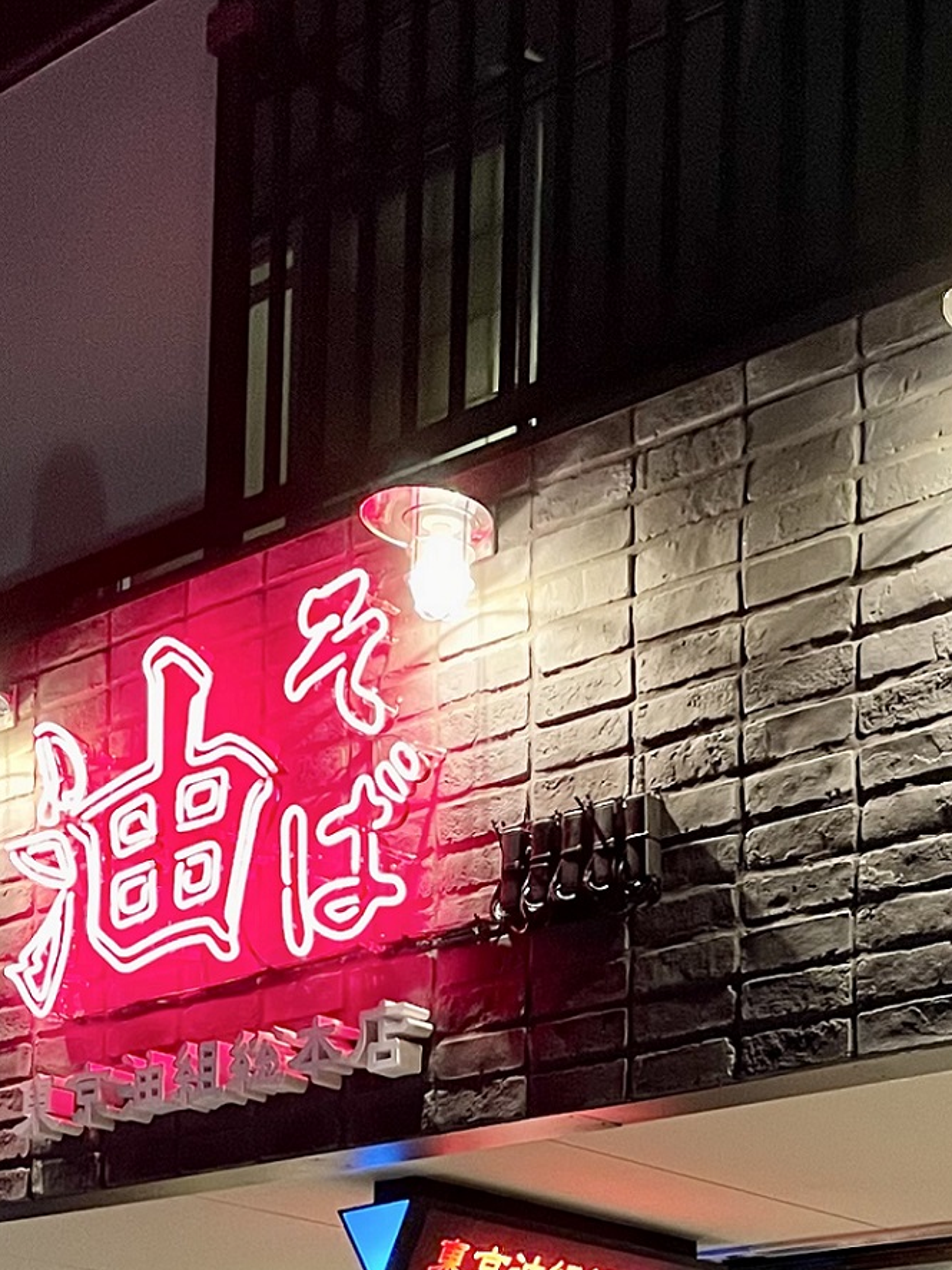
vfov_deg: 24.4
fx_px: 2604
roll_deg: -1.4
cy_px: 1584
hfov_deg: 20.5
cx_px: 761
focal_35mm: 71
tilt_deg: +1.5
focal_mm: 4.2
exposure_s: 1/40
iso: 500
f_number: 1.6
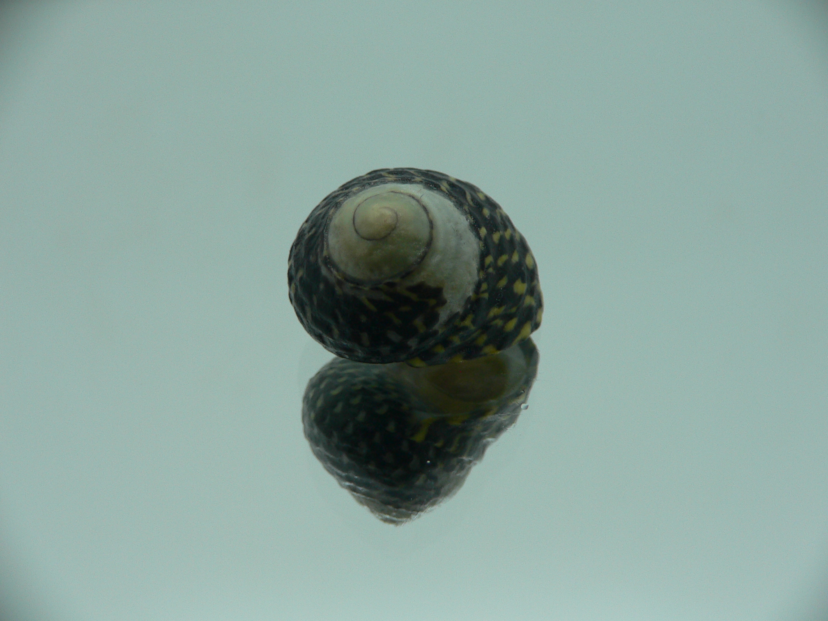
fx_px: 837
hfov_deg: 52.6
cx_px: 414
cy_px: 310
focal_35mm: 35
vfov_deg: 40.7
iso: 80
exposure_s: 1/60
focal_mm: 4.6
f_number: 2.8
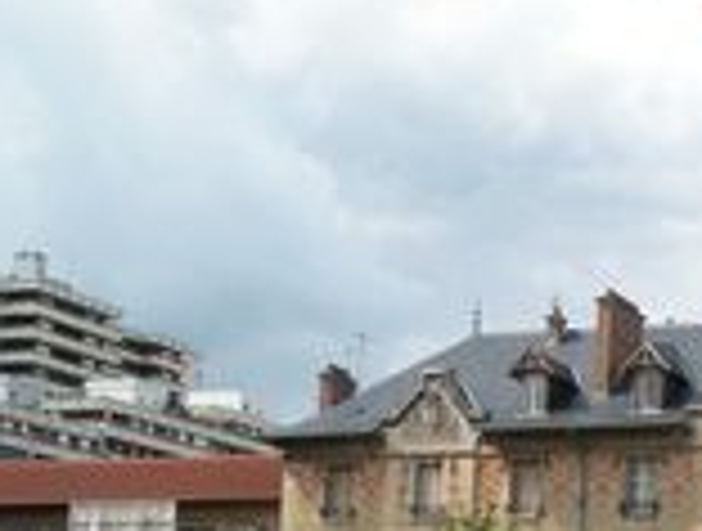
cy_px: 619
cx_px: 765
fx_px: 1790
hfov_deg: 21.1
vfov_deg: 16.3
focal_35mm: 88
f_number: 5.6
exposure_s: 1/203
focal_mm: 4.7
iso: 64
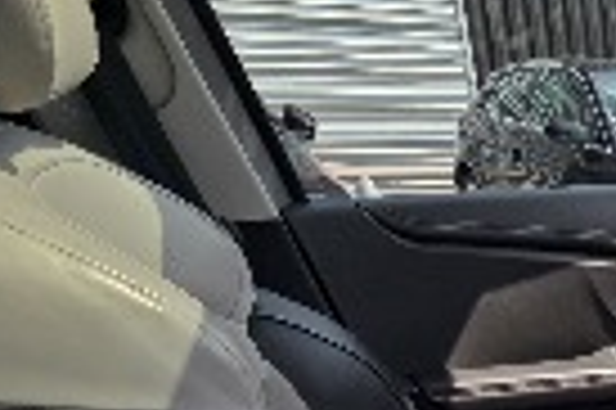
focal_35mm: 41
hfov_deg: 29.7
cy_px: 410
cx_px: 908
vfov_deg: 30.3
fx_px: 701
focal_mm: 2.2
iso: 50
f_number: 2.2
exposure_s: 1/843
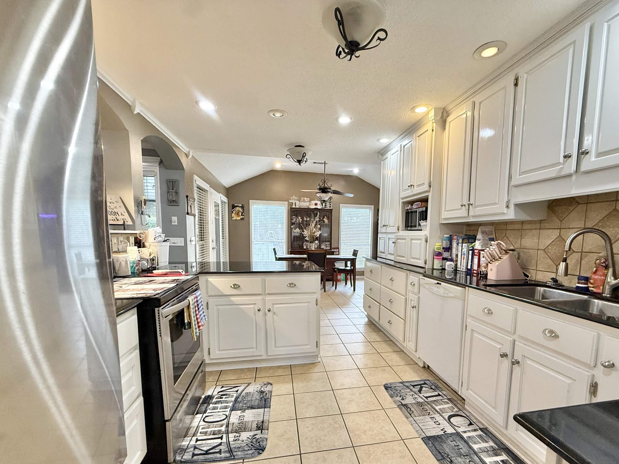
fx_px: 286
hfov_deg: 94.3
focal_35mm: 16
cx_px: 336
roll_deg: -1.5
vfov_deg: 77.7
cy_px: 264
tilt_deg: -6.0
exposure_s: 1/120
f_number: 2.2
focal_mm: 2.22
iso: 250
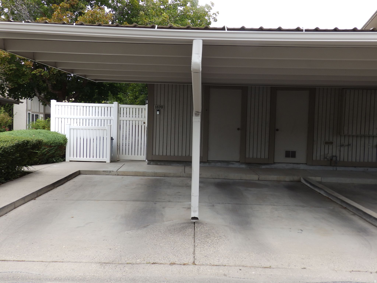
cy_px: 142
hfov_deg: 49.0
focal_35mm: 38
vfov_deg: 37.7
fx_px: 414
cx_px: 188
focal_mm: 6.8
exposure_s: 1/160
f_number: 4.5
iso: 80
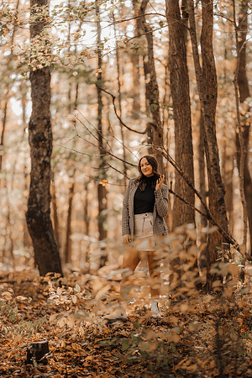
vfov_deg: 19.5
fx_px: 1102
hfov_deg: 13.0
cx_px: 126
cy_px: 189
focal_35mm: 105
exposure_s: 1/200
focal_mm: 105
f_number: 1.4
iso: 125
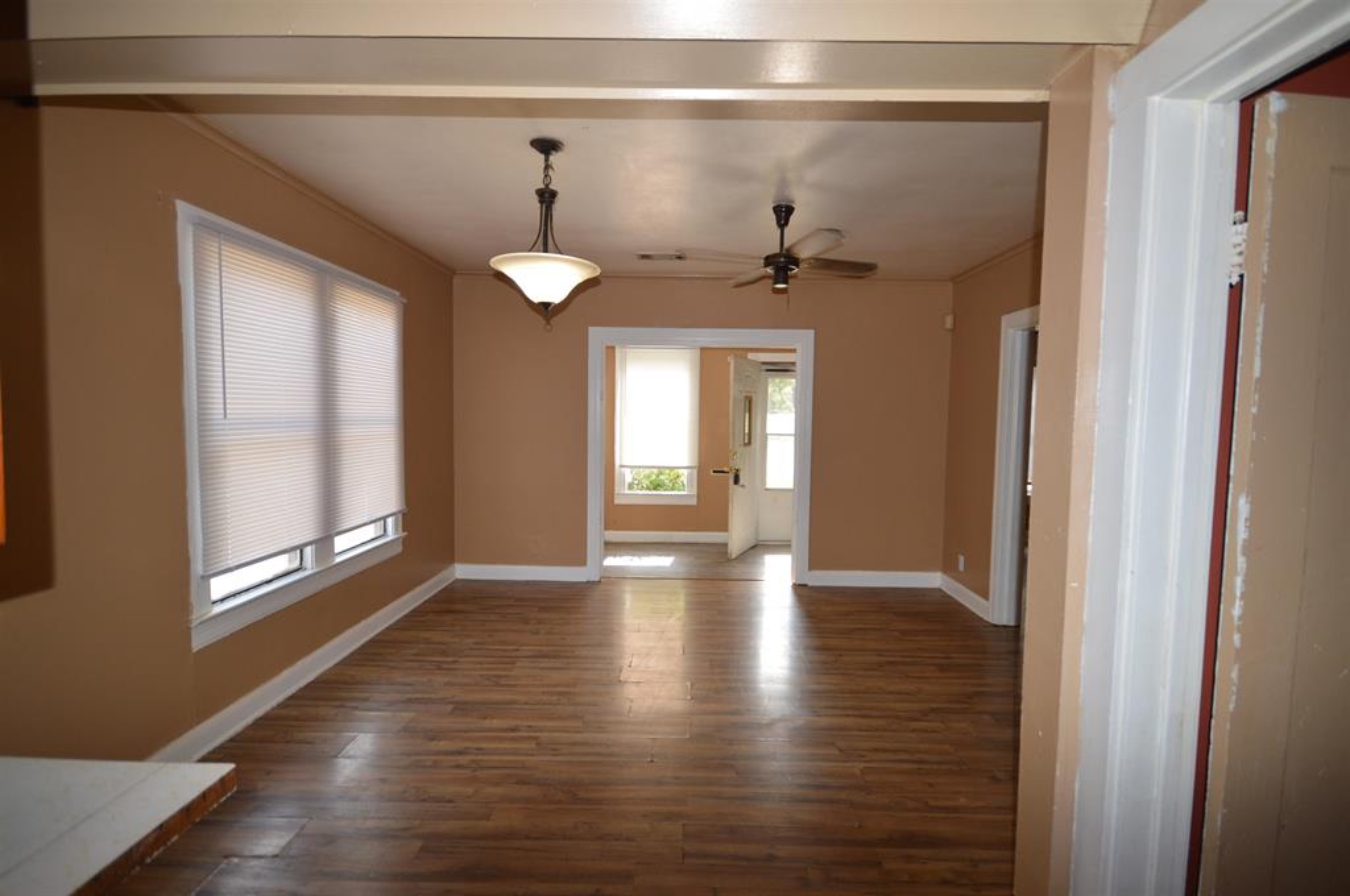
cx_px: 675
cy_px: 448
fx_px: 618
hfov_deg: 95.1
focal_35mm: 16
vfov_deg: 71.9
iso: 250
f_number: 4.2
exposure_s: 1/125
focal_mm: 11
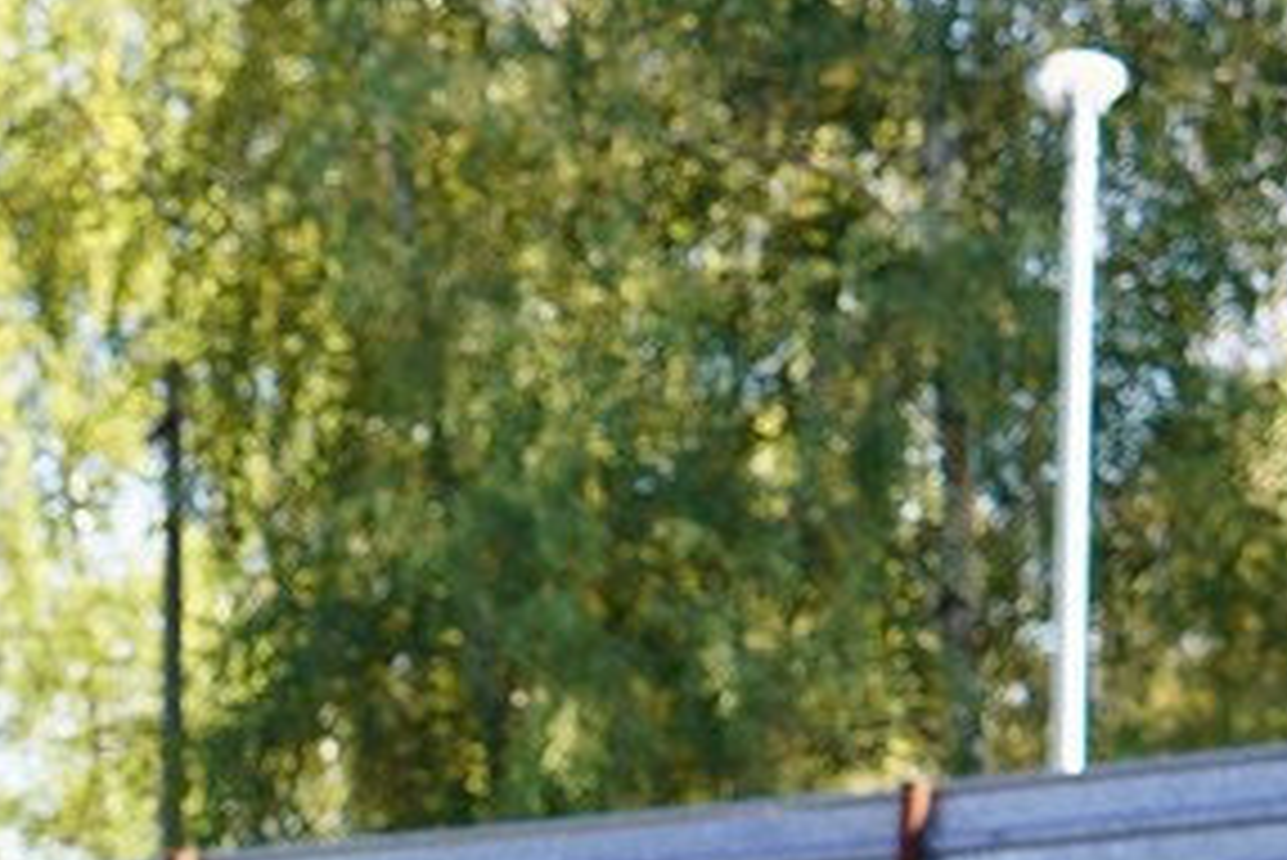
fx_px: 6080
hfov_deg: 11.2
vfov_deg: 7.4
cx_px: -1044
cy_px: 2341
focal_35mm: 170
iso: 100
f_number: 5.6
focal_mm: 30
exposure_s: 1/100
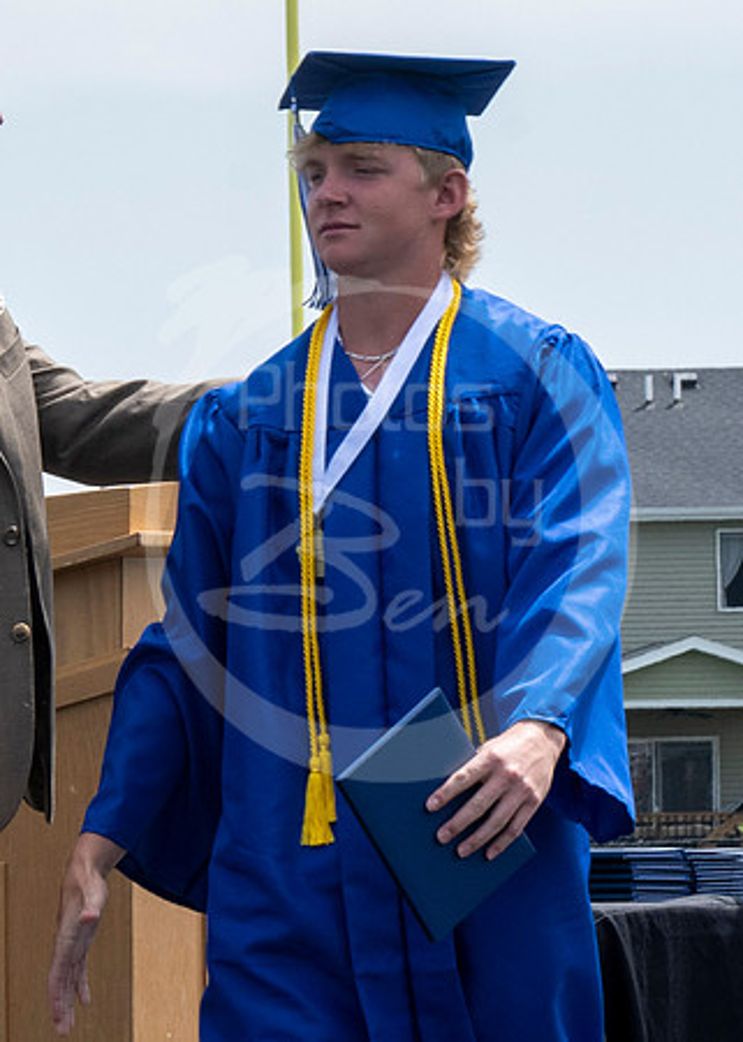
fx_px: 9364
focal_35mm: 317
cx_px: -371
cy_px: 385
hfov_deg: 4.5
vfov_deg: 6.4
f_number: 13
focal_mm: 70
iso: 200
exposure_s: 1/250
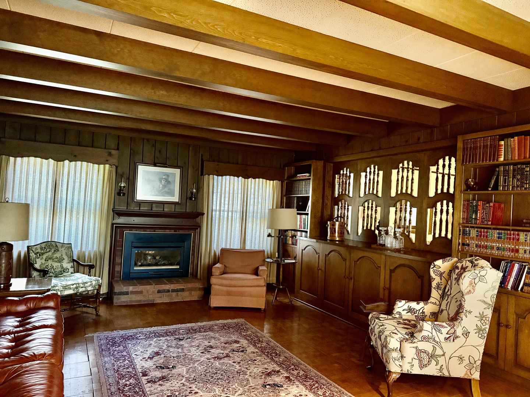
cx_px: 265
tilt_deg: +2.4
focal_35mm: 24
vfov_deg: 56.8
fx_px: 367
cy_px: 198
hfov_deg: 71.6
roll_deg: -3.1
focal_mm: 6.76
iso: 800
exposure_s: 1/30
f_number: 1.78
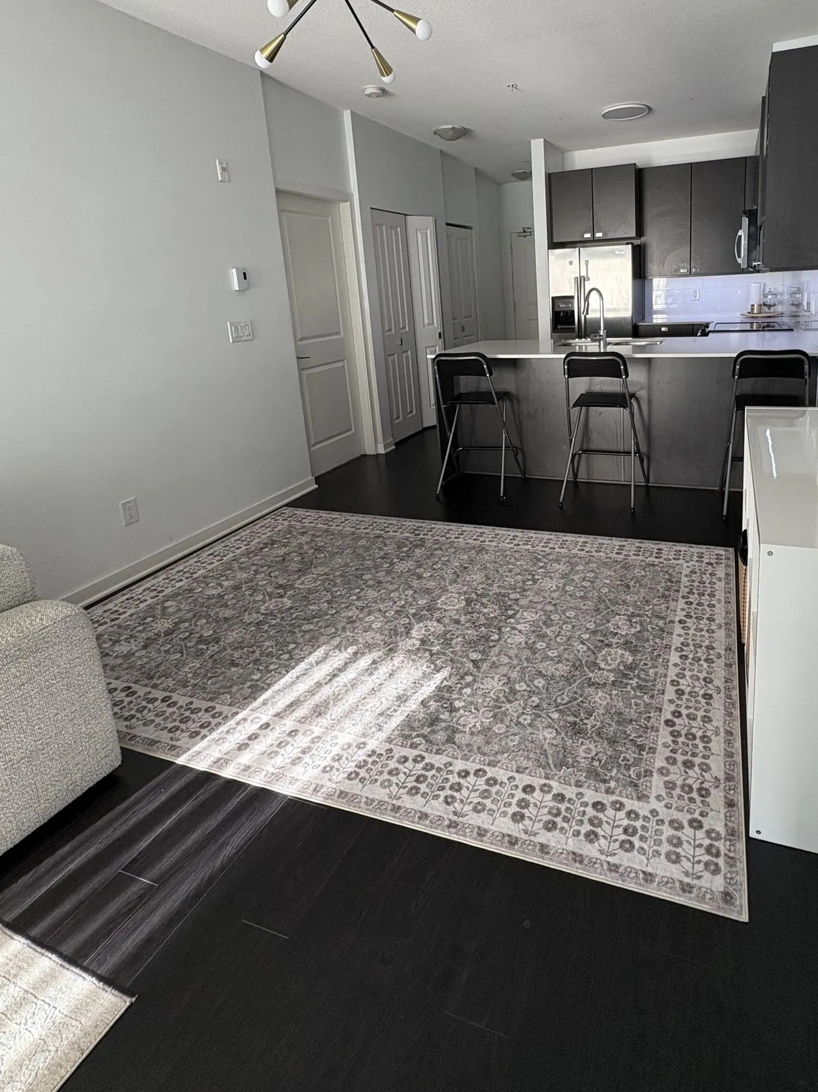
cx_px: 523
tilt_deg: -11.9
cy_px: 411
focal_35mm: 19
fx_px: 599
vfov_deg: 83.1
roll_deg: +3.0
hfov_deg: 67.4
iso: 200
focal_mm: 2.22
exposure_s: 1/99
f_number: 2.2
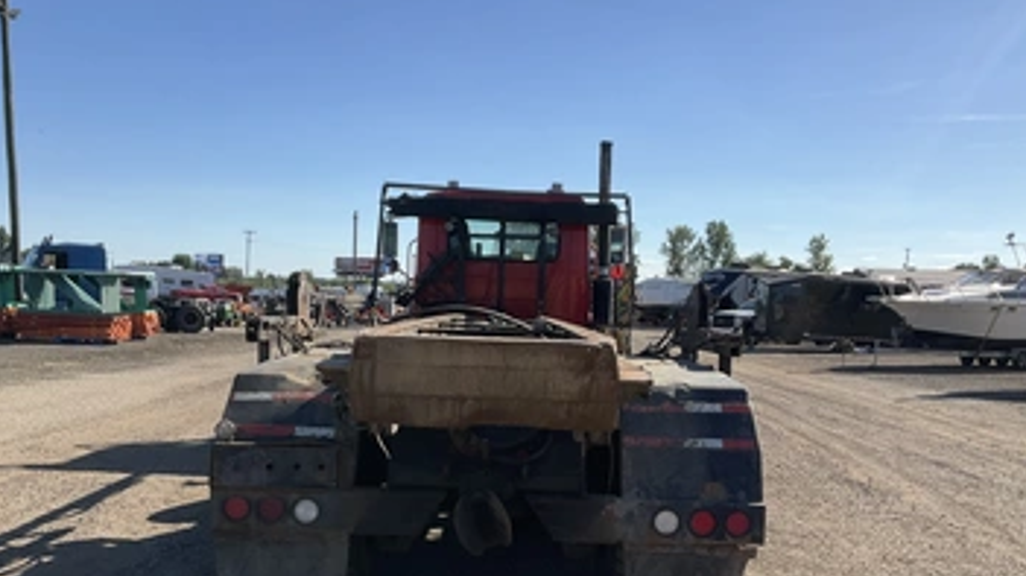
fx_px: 979
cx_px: 506
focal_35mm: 36
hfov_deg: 55.3
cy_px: 377
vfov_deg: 32.5
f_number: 1.8
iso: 25
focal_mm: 3
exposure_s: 1/1912
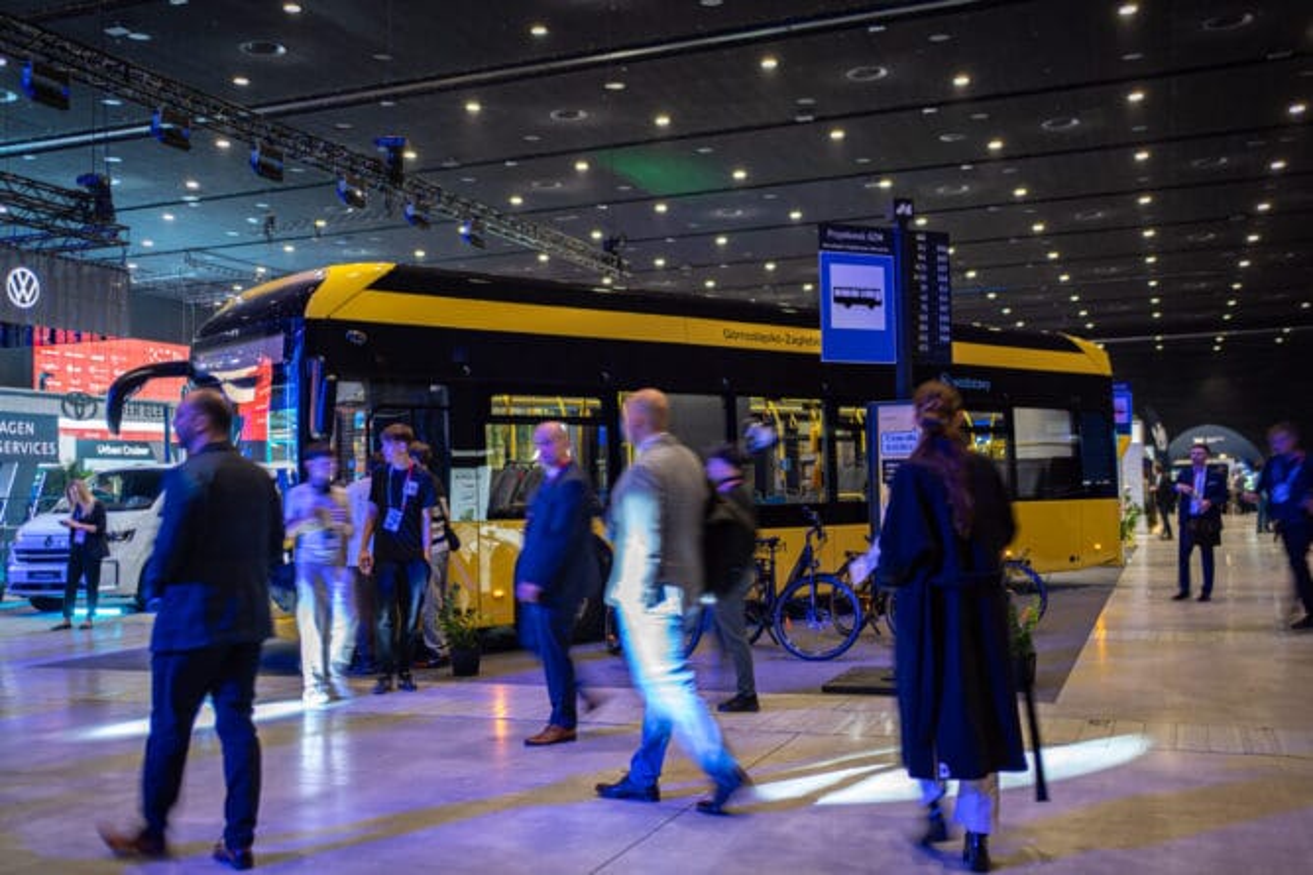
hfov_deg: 54.4
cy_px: 438
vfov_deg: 37.8
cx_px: 656
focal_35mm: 35
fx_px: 1276
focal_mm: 35
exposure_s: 1/13
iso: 200
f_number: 1.8
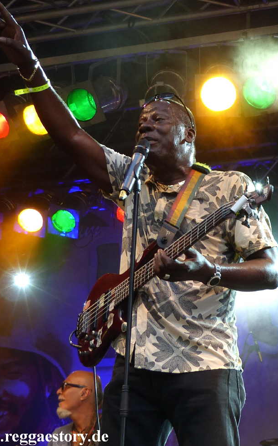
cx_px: 127
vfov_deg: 38.2
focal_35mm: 53
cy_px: 220
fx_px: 643
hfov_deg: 24.4
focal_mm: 8.7
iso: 100
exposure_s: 1/80
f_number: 2.8
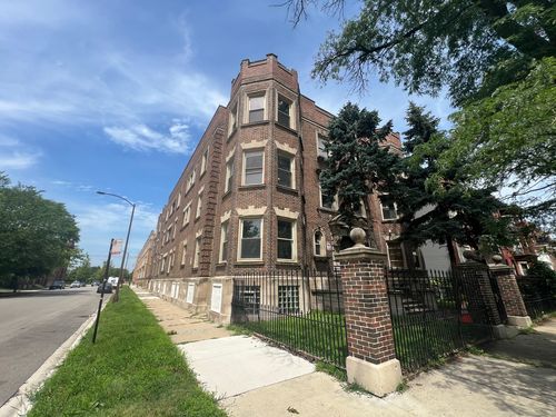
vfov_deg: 89.9
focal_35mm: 13
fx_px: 209
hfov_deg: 106.2
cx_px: 278
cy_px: 208
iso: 32
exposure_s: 1/1155
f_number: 1.8
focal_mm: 1.57
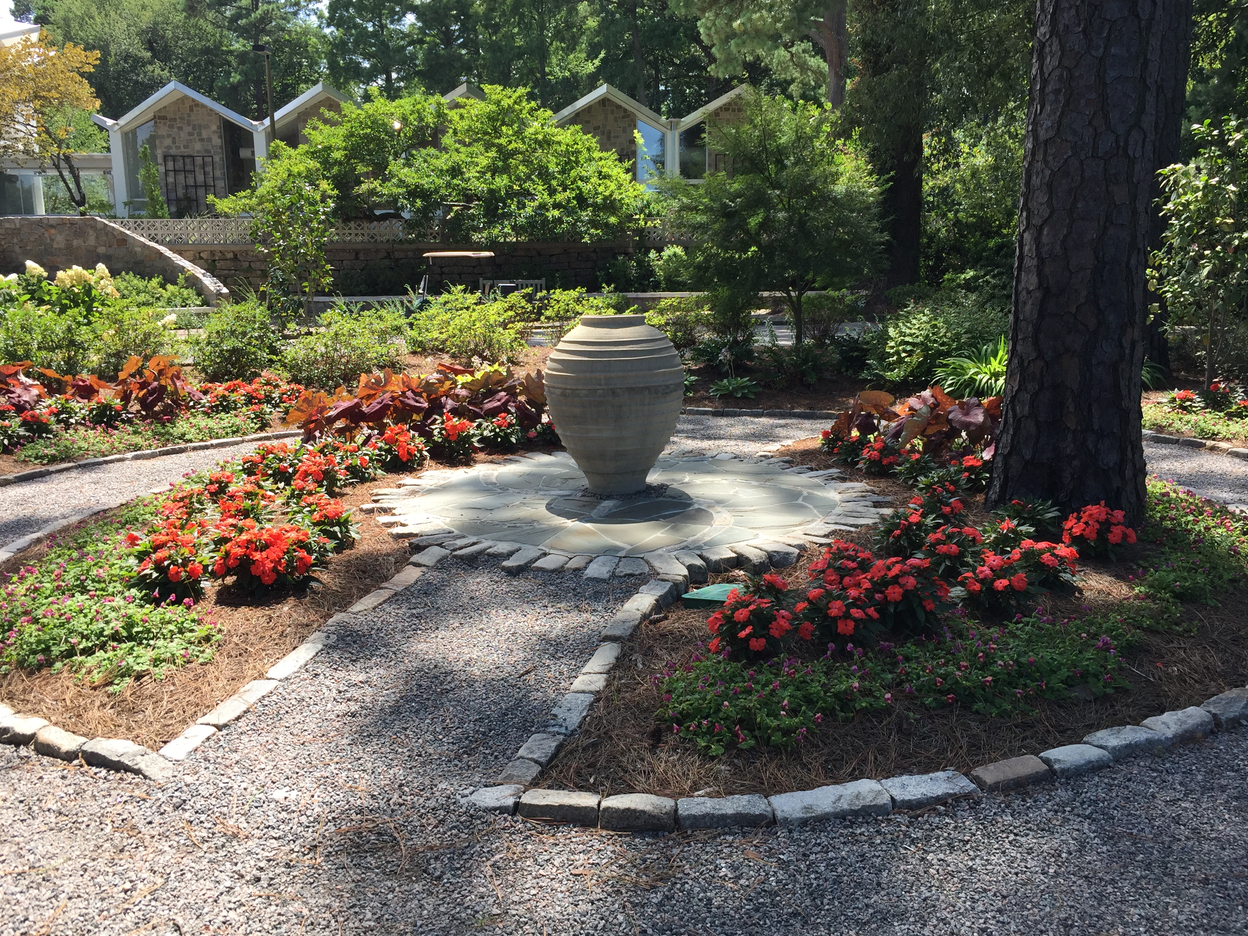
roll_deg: -0.8
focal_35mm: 30
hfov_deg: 60.0
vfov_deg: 46.8
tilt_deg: -11.9
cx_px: 621
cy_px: 476
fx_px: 1082
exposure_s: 1/732
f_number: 2.2
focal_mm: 4.15
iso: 32
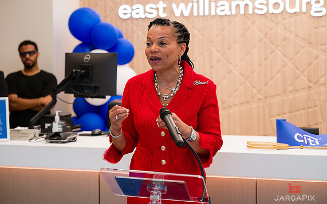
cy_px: 100
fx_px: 668
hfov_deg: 27.5
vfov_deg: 17.4
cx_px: 168
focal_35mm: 75
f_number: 3.2
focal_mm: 70
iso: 400
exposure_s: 1/200
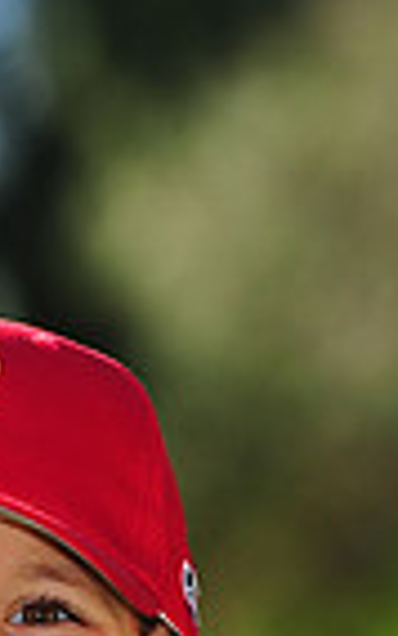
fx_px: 9370
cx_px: -54
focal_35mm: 541
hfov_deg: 2.4
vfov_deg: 3.9
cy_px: 820
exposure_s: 1/640
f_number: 4.5
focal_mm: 130
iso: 200
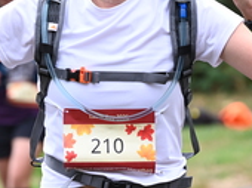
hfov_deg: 3.2
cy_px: -13
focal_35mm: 624
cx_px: 117
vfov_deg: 2.4
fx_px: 4536
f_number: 6.3
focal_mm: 200
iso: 400
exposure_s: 1/250
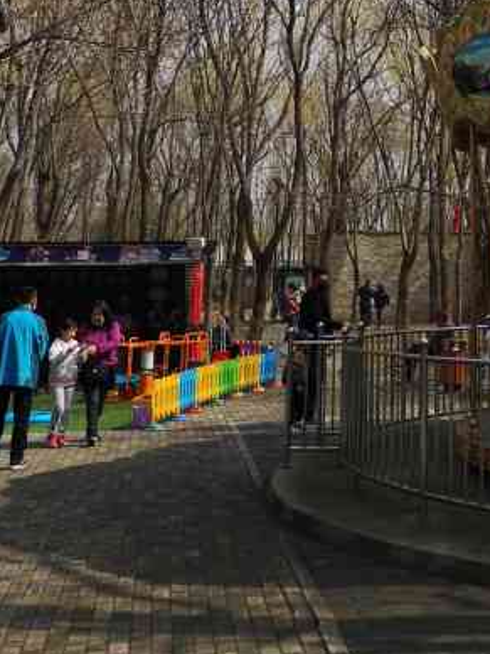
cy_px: -6
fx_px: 1227
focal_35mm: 65
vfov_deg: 28.0
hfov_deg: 21.8
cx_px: 478
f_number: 1.8
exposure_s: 1/2000
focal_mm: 5.58
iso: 50
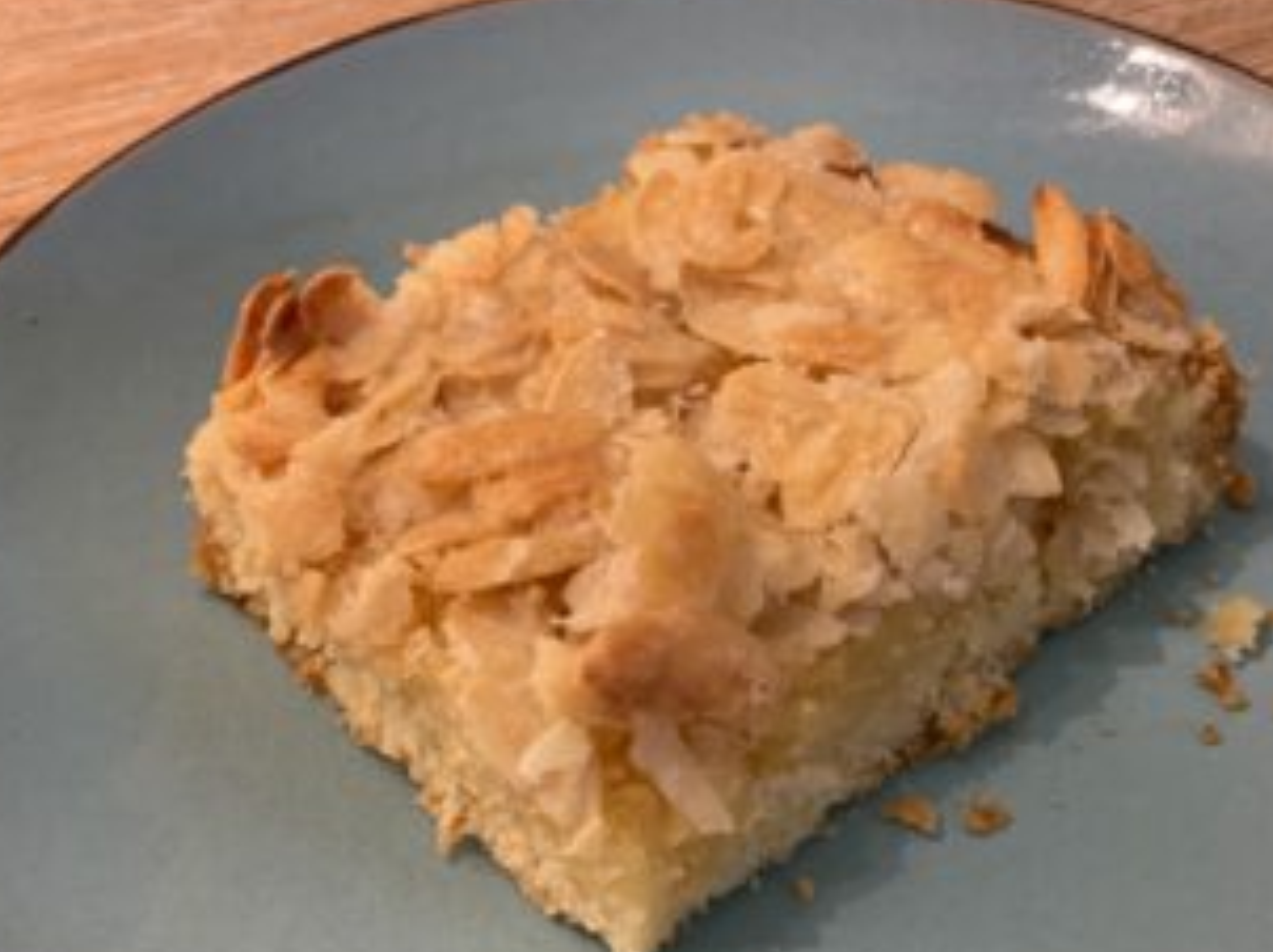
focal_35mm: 62
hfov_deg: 31.2
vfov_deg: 23.6
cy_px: 505
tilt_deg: -45.4
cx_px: 696
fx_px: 2278
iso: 160
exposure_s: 1/33
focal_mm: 6
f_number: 2
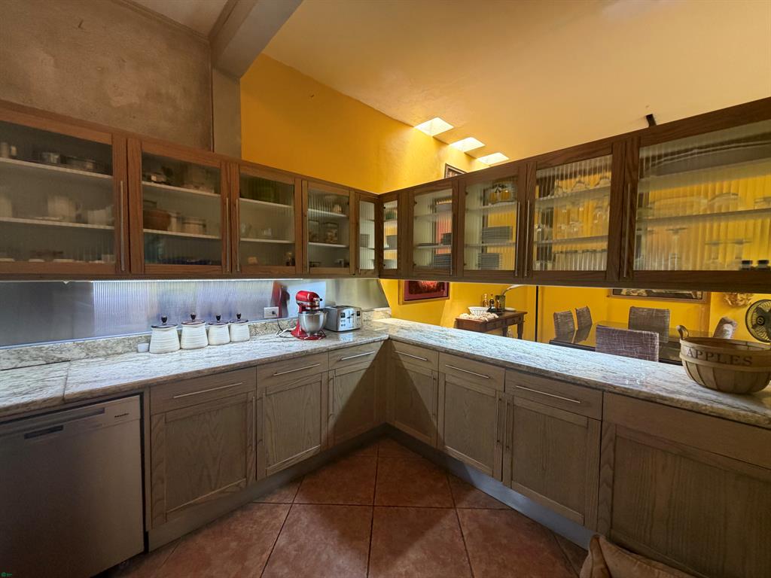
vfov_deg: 85.7
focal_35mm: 14
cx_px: 386
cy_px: 289
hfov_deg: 102.1
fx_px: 312
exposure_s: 1/60
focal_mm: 2.22
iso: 250
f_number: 2.2
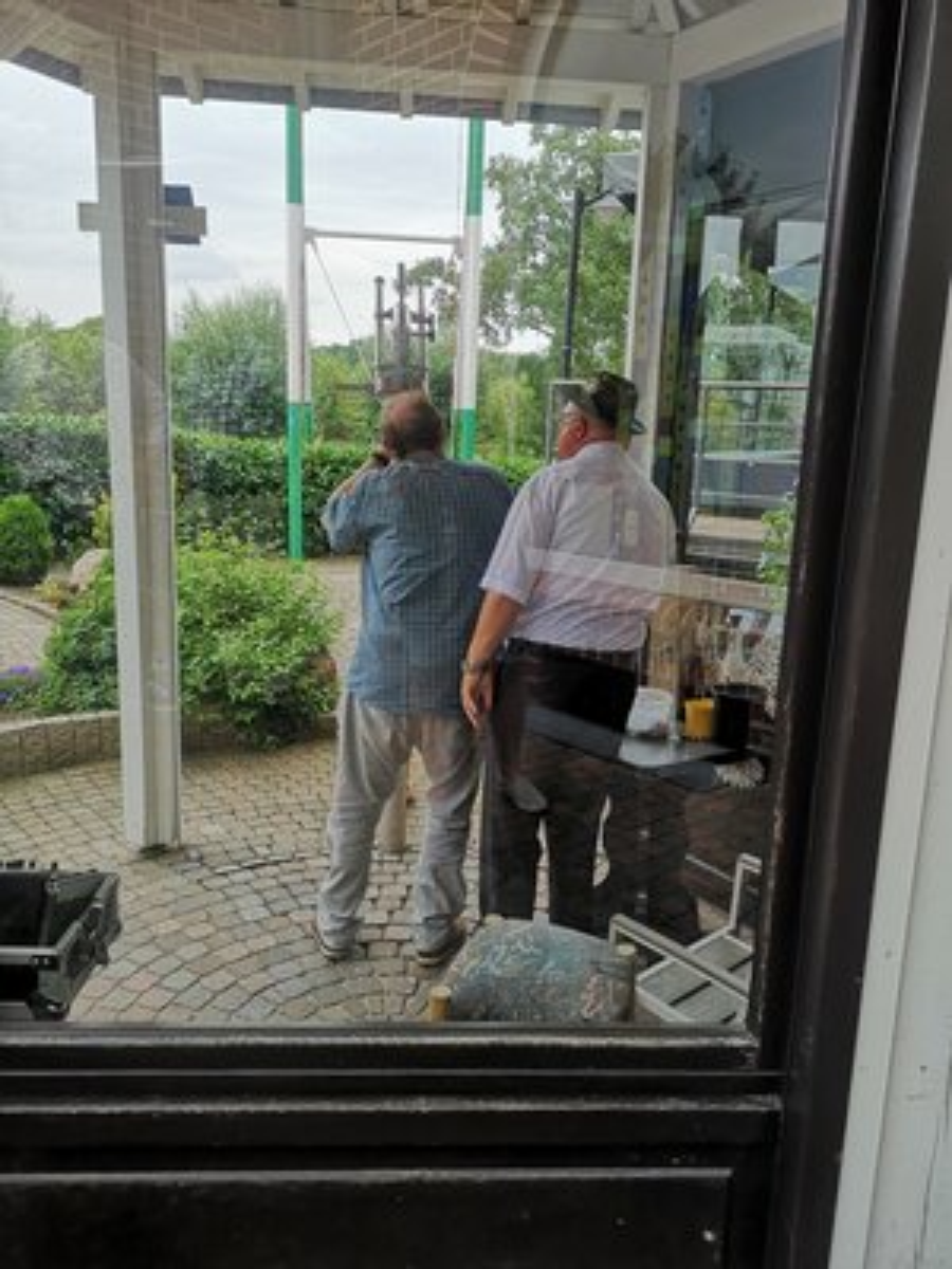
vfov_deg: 65.3
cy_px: 634
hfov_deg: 51.4
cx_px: 476
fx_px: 990
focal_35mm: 27
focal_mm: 5.58
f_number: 1.8
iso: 50
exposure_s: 1/581
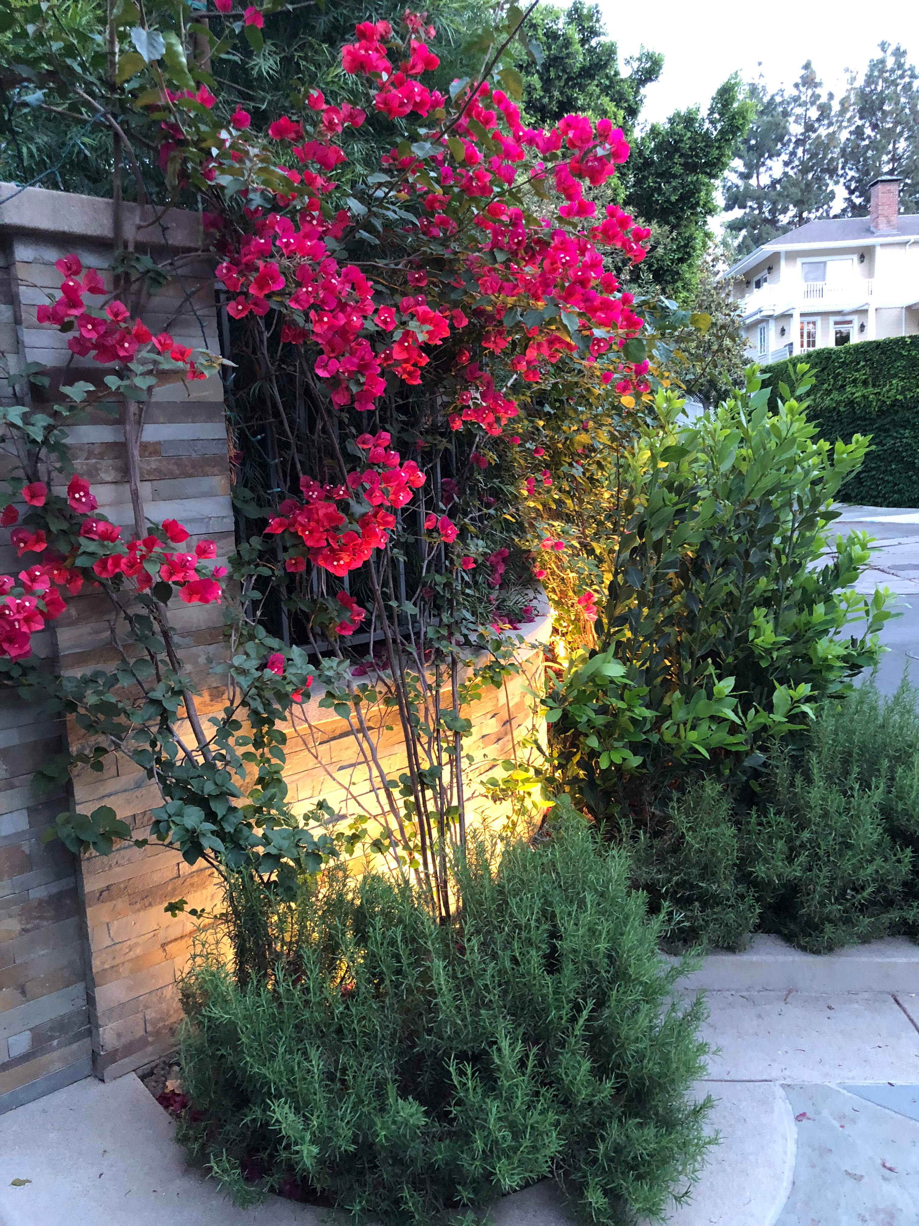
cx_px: 460
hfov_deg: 49.7
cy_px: 613
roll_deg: +2.5
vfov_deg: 63.4
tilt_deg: -8.4
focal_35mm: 28
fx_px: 991
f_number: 1.8
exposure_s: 1/5
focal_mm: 3.99
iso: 80
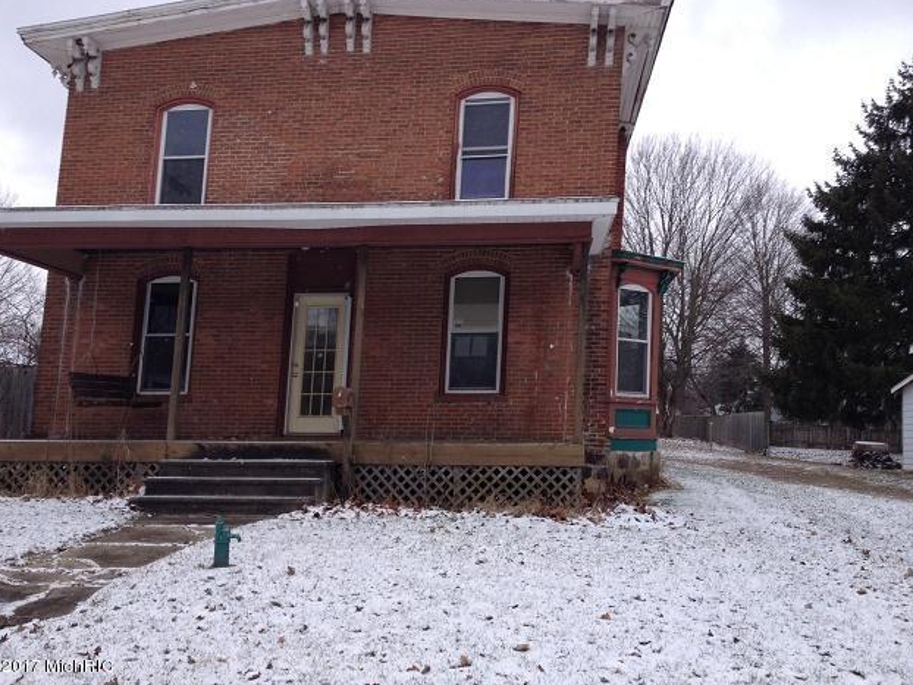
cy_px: 343
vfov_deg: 39.7
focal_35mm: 36
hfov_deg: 51.3
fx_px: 950
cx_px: 449
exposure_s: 1/746
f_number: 2.4
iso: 50
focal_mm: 4.28
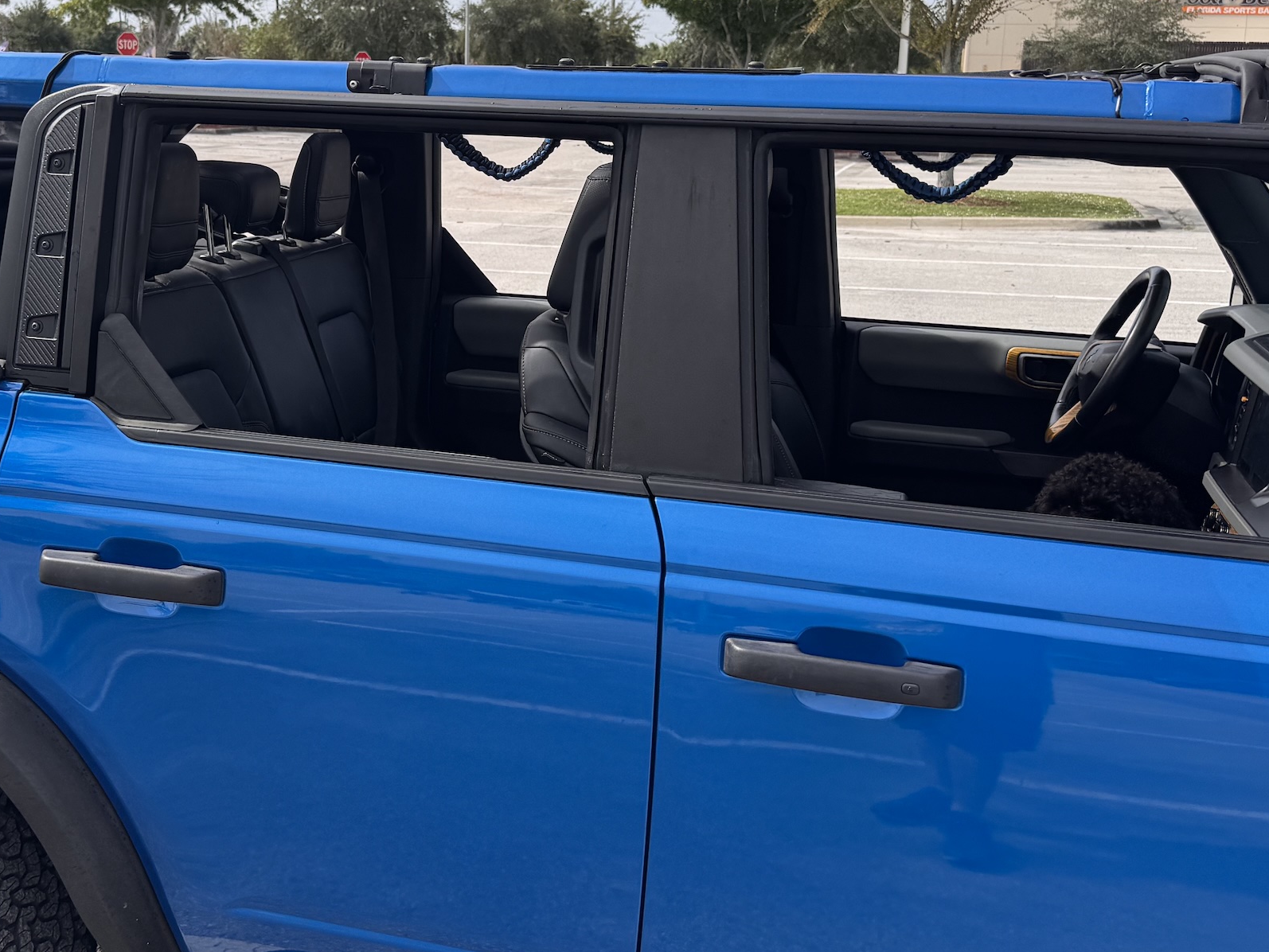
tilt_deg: -10.2
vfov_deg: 33.5
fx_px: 1577
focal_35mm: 43
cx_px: 464
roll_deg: -2.2
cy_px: 377
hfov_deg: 43.4
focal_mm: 6.76
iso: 80
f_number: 1.78
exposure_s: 1/3597
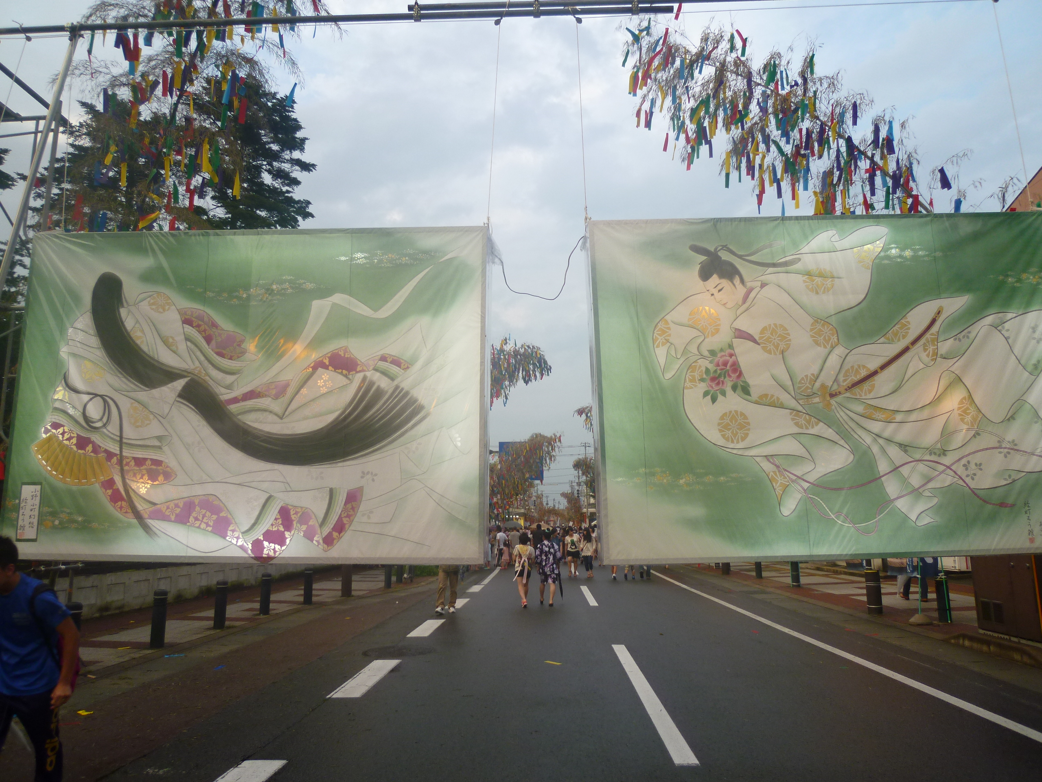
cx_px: 521
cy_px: 391
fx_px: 722
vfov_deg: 56.8
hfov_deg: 71.6
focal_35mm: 24
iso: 80
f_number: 2.2
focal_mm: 4.3
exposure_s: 1/125
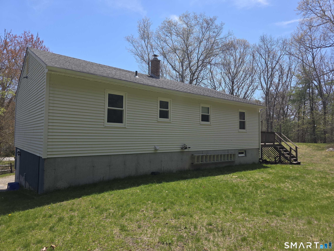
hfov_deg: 73.9
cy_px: 126
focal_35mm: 23
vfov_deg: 58.9
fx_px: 222
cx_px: 167
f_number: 1.7
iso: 12
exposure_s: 1/728
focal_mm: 6.3
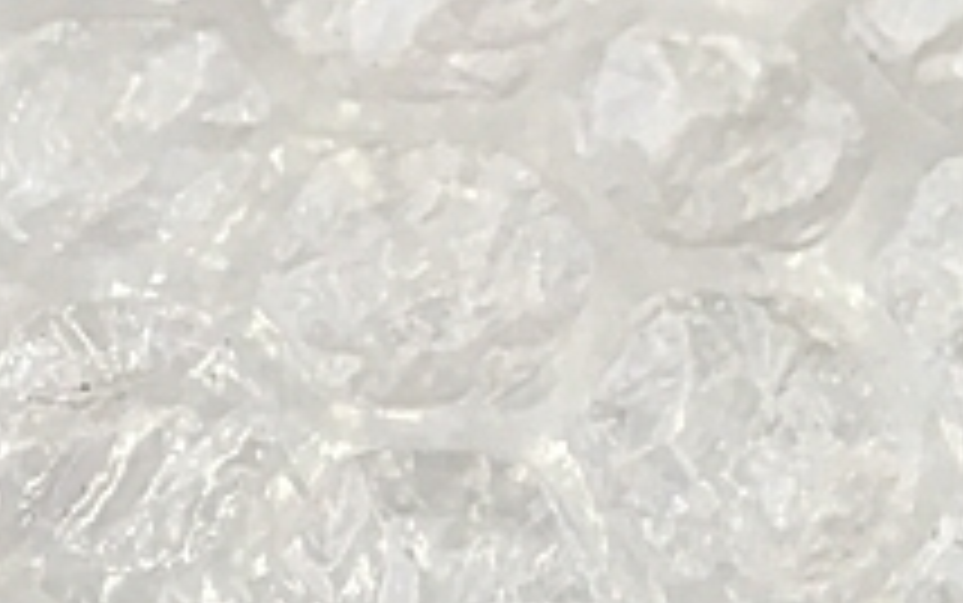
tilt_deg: -64.9
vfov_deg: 13.3
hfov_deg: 22.4
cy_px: 950
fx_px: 2416
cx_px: 279
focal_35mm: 92
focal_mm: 4.15
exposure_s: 1/40
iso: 32
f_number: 2.2
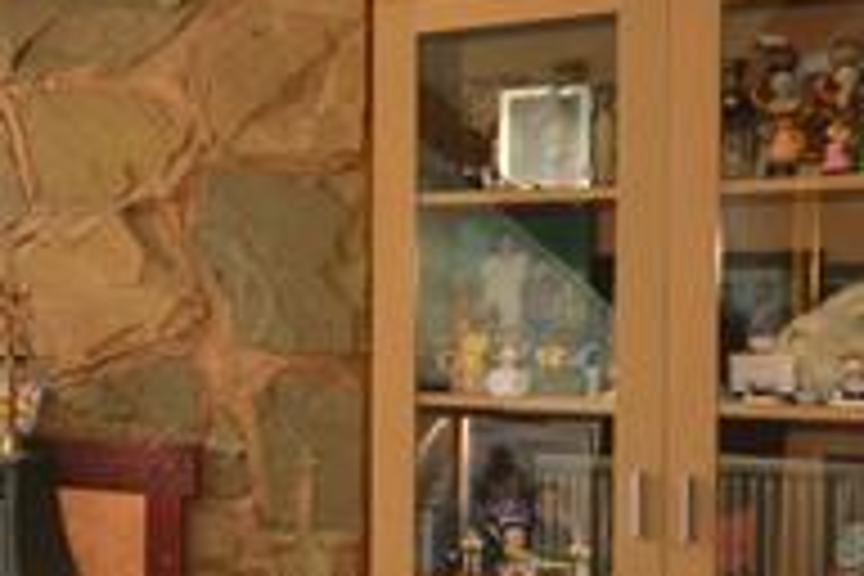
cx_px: -670
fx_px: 1632
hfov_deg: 20.9
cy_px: 328
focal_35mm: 68
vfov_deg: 20.0
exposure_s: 1/125
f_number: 6.3
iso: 200
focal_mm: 10
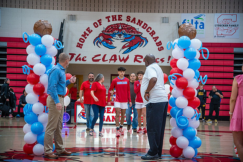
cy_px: 81
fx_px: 553
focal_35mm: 82
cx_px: 122
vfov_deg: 16.6
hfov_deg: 24.8
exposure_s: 1/320
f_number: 4
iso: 2000
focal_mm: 82
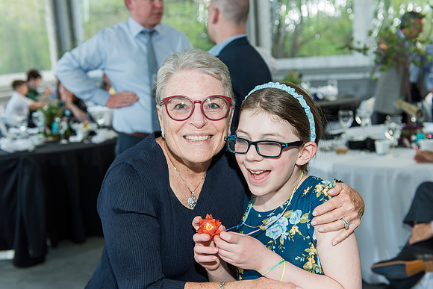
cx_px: 216
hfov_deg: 44.5
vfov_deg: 30.5
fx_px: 529
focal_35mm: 44
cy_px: 144
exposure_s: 1/160
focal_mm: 44
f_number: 4
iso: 640
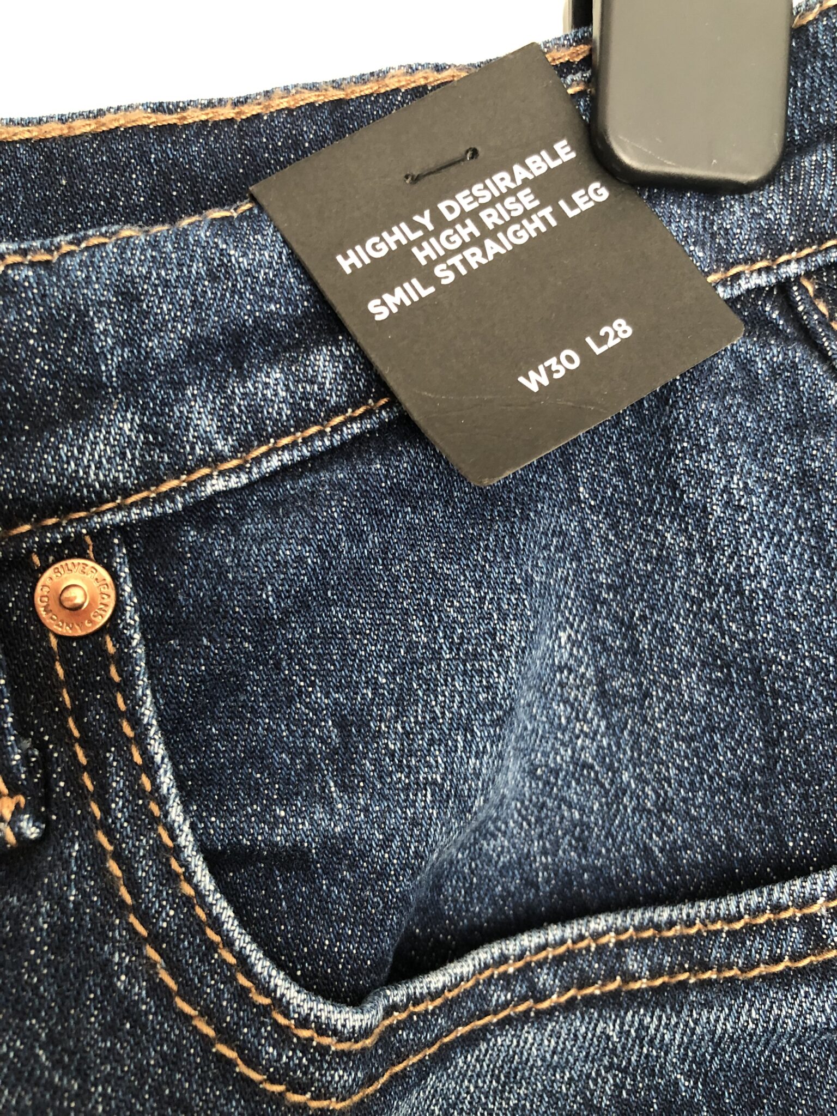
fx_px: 903
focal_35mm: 28
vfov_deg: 63.4
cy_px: 558
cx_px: 418
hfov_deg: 49.7
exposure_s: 1/15
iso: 80
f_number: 1.8
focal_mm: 4
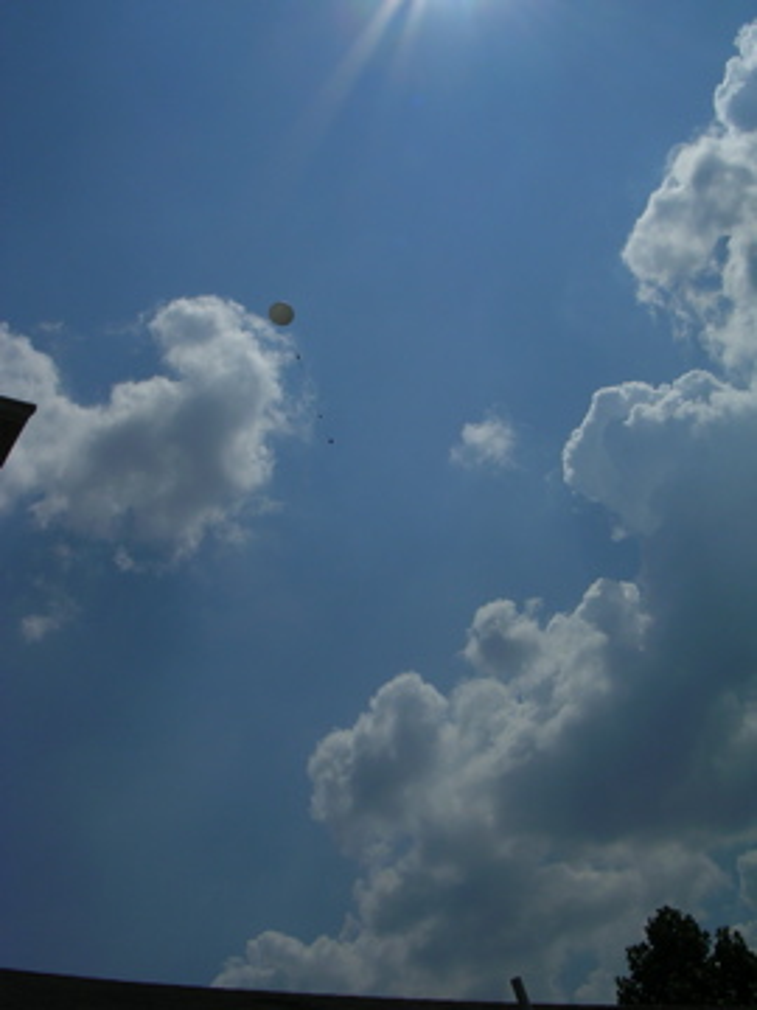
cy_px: 505
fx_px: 1108
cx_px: 378
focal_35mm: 38
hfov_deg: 37.7
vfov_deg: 49.0
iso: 50
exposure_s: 1/2551
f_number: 5.6
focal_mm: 5.8
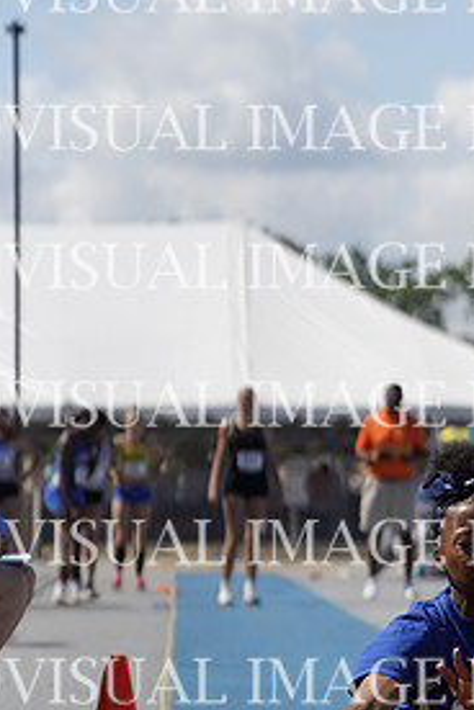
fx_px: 5085
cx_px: 450
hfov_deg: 5.3
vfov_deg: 8.0
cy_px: 473
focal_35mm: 257
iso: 800
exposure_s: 1/8000
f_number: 4
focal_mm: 122.7
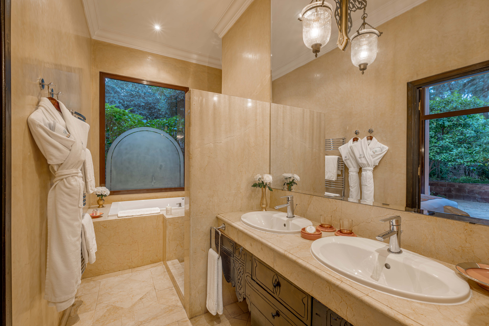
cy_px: 163
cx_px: 244
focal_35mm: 16
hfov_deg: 96.7
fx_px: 217
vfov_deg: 73.7
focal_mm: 16
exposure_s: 1/4
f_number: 11
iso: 200
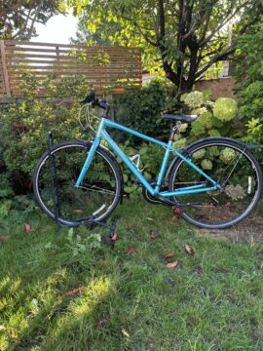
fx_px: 263
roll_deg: +1.5
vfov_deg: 67.3
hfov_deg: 53.1
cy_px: 176
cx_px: 132
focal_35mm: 26
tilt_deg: -16.8
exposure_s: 1/121
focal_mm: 5.96
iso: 50
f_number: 1.6
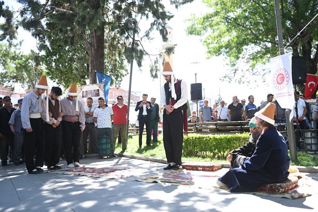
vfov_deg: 40.0
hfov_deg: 57.2
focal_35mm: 33
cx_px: 156
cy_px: 104
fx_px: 292
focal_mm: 32
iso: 400
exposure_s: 1/1000
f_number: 2.8
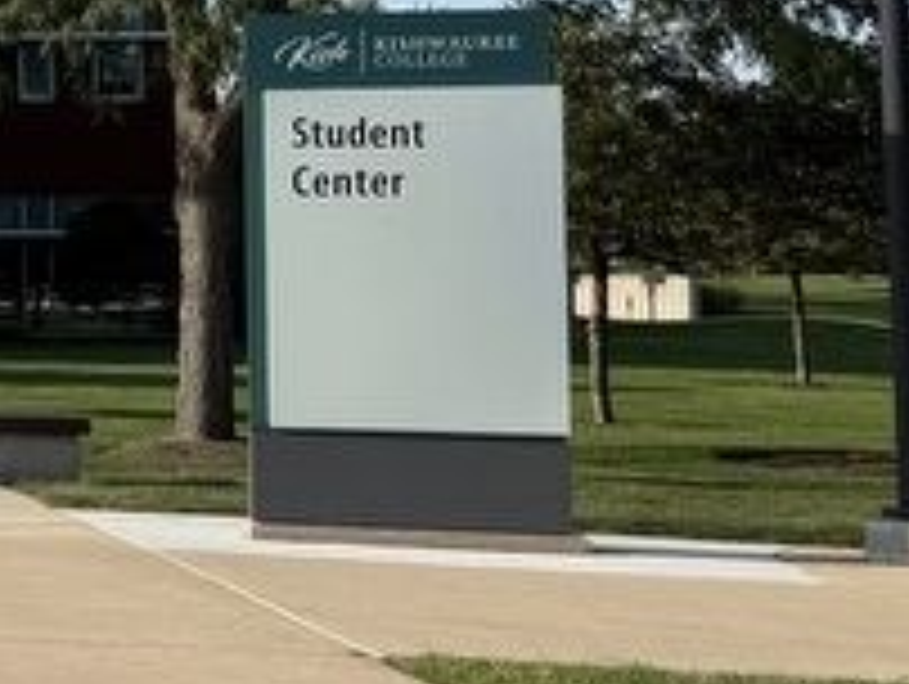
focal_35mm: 95
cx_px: -882
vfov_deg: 15.5
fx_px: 2498
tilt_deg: +3.0
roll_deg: -0.6
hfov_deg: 16.2
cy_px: 117
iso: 80
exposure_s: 1/4167
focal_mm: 6.76
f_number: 1.78
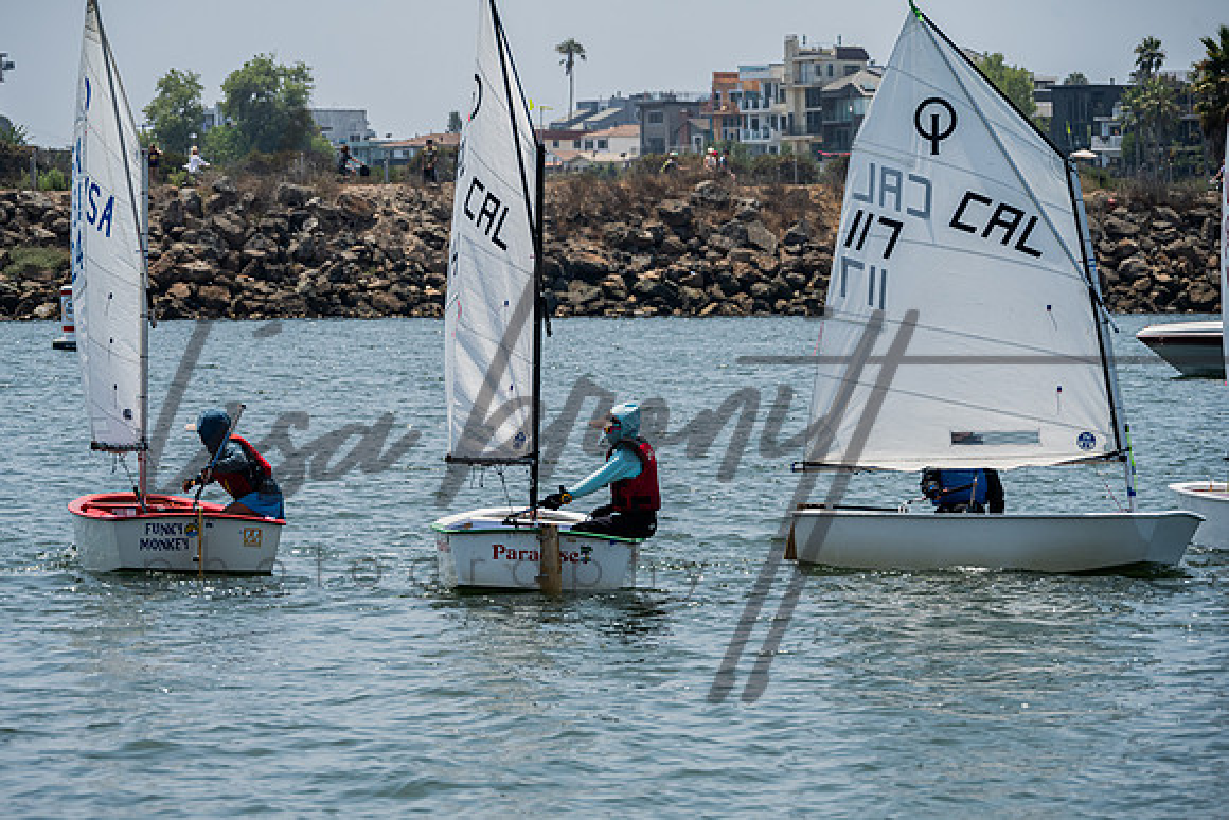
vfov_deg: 8.4
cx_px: 572
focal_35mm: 163
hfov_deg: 12.6
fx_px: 5564
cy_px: 441
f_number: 7.1
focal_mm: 150
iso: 320
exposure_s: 1/1600
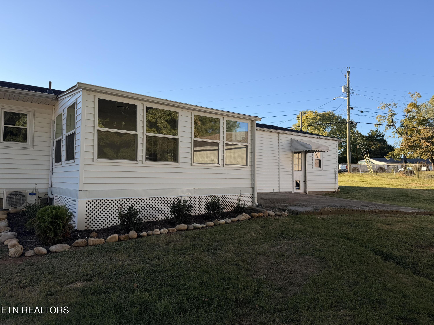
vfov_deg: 56.8
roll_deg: -0.6
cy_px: 162
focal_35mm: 24
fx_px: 301
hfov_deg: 71.6
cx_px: 217
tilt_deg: +4.1
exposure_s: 1/1855
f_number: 1.78
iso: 80
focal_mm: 6.76
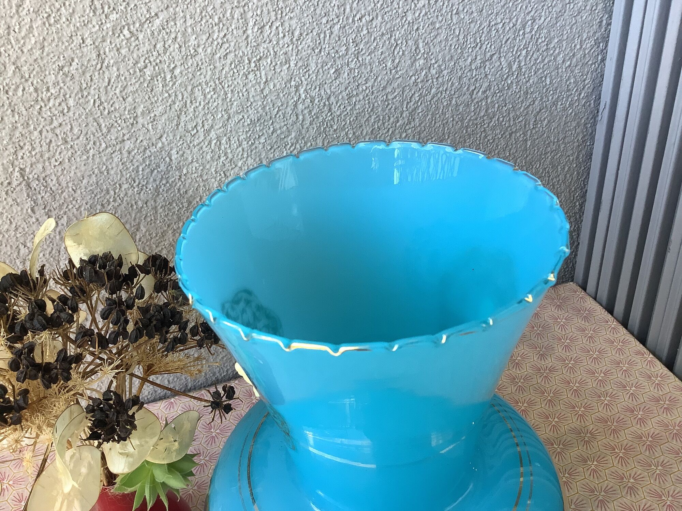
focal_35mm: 31
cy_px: 256
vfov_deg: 45.4
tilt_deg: -30.1
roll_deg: +3.5
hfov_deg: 58.4
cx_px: 341
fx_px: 611
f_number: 2.4
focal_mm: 3.3
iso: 80
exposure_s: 1/120
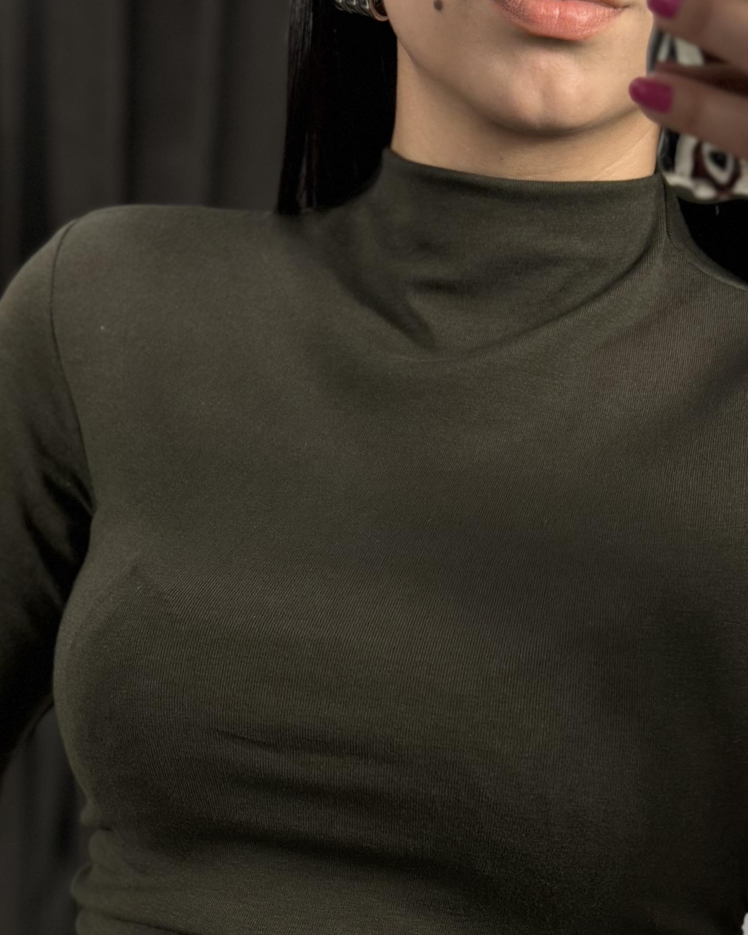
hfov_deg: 17.6
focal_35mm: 87
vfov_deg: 21.7
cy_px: 764
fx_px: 2407
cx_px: 298
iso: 125
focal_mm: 6.86
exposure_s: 1/50
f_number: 1.78
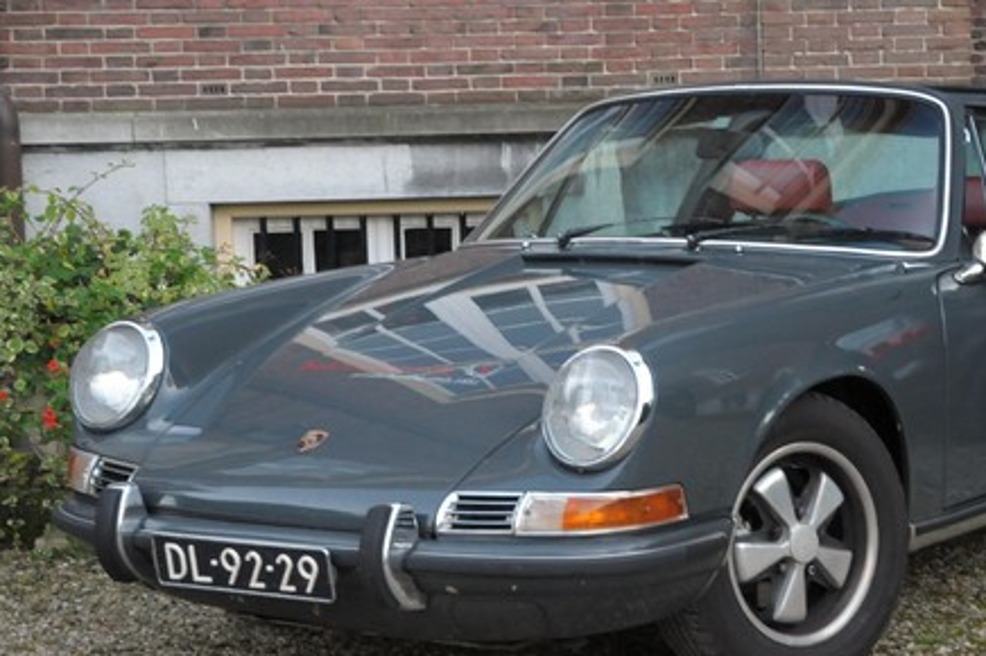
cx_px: 663
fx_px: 2408
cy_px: 340
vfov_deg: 15.5
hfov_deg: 23.0
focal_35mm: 88
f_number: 6.3
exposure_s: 1/20
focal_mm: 40
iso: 1000
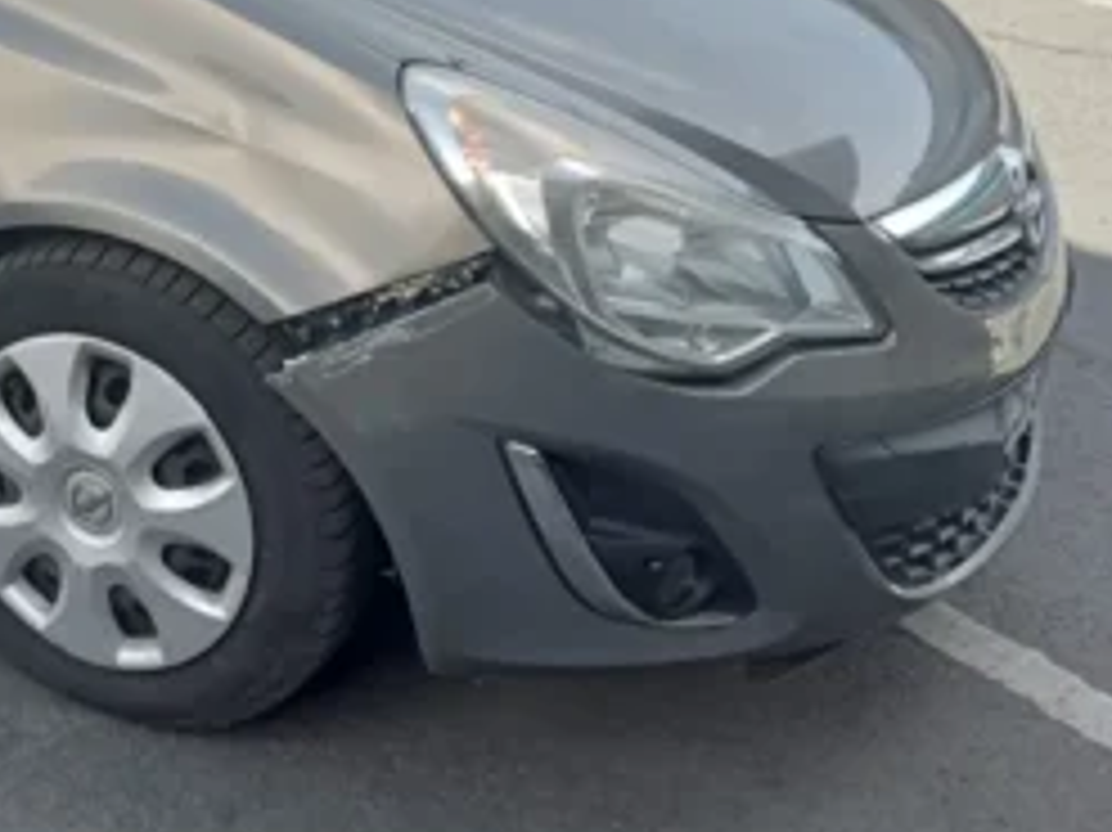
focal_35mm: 68
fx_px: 2183
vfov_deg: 21.1
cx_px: -59
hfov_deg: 26.7
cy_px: 76
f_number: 2.2
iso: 100
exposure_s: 1/166
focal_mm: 3.46
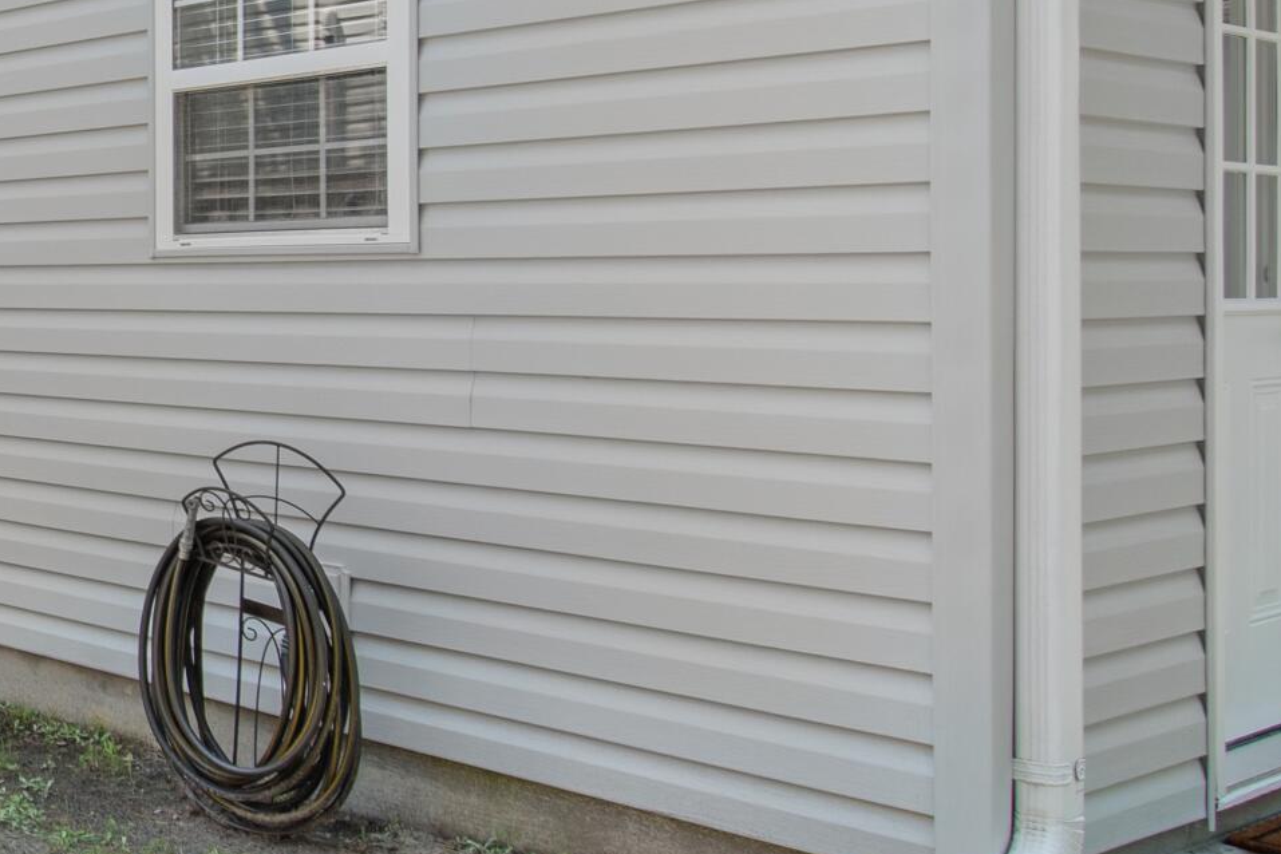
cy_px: 307
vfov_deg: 28.5
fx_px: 1672
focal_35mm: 47
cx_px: -333
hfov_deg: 32.7
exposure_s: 1/200
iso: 100
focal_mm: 10
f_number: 7.1
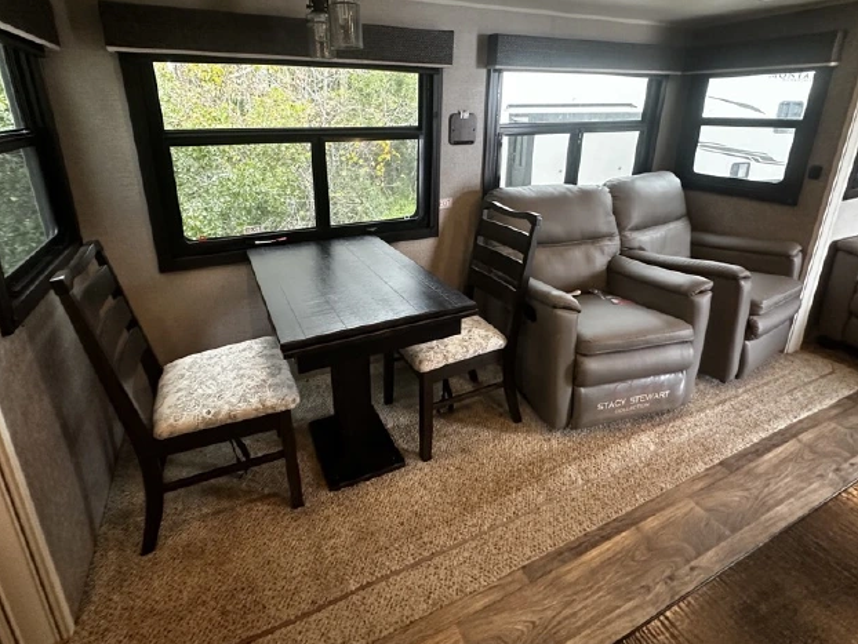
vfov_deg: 70.7
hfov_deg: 87.7
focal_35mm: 18
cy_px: 248
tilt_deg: -15.4
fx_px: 446
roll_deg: -0.4
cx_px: 417
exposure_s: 1/60
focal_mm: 2.22
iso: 400
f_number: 2.2
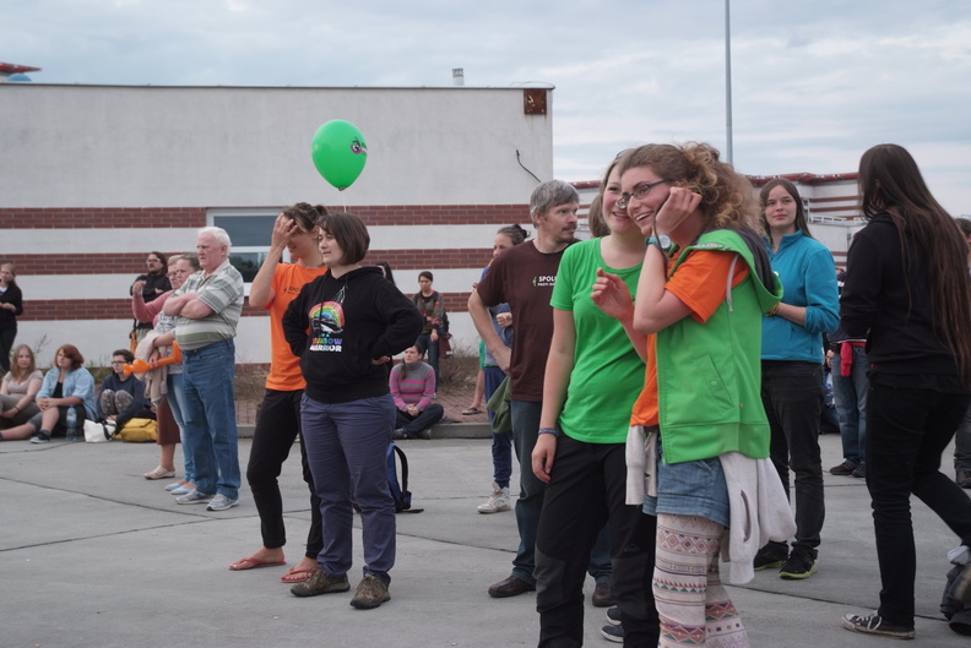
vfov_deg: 25.5
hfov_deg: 37.5
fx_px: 1430
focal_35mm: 53
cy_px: 324
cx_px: 486
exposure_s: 1/100
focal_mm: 35
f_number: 4.2
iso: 100
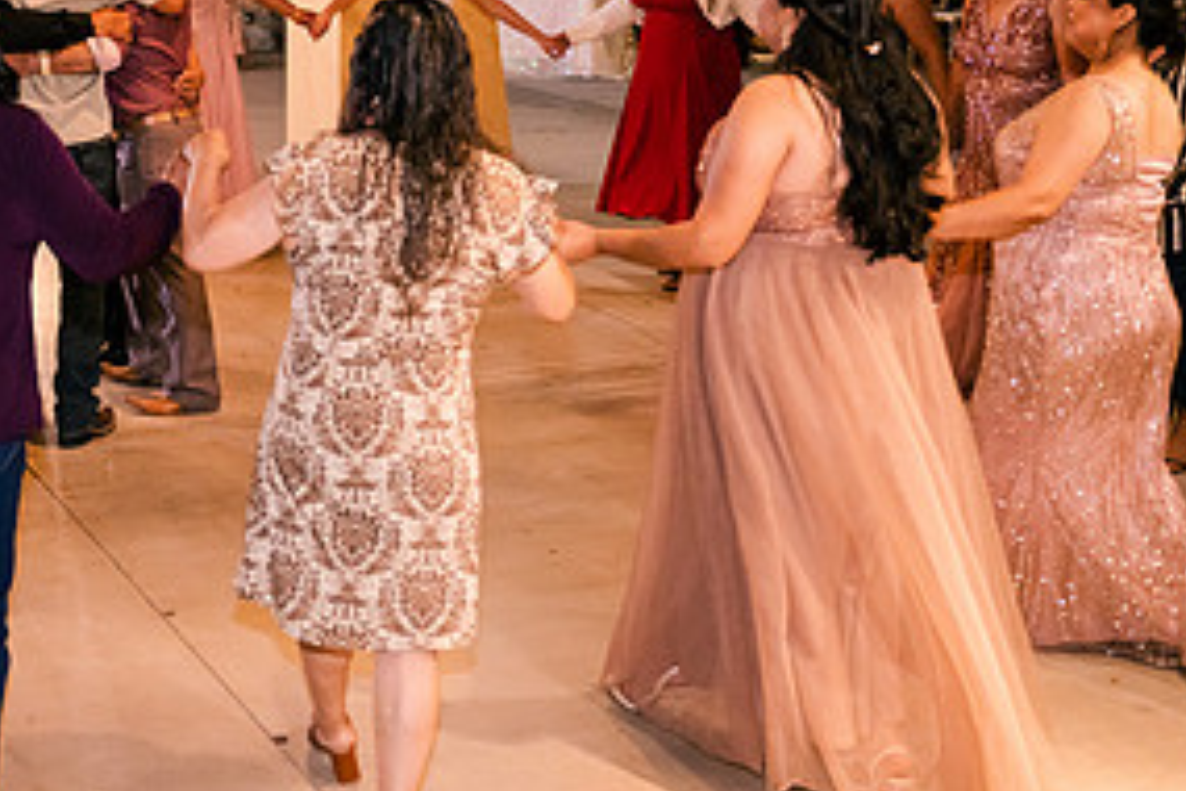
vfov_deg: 23.6
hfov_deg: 32.7
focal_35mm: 57
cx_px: 54
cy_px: 248
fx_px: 1878
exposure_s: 1/200
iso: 3200
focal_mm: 28
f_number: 2.8
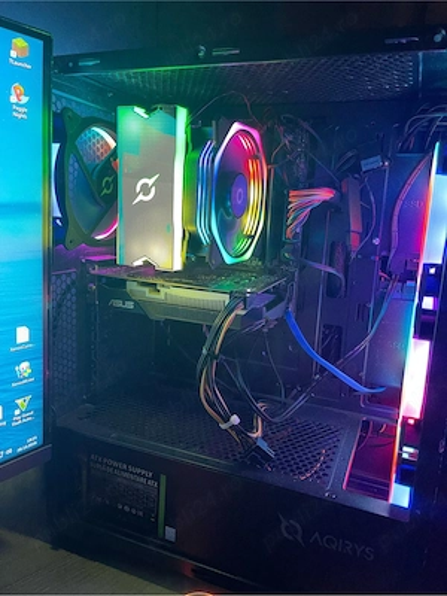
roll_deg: -3.0
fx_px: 430
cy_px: 298
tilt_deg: -11.5
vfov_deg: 69.4
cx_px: 224
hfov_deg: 54.9
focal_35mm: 25
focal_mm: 5.1
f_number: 1.6
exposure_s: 1/33
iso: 640
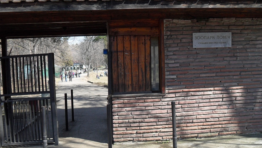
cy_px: 76
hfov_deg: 50.5
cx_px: 125
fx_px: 278
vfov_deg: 29.7
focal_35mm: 40
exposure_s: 1/500
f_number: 2.8
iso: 100
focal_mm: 6.2
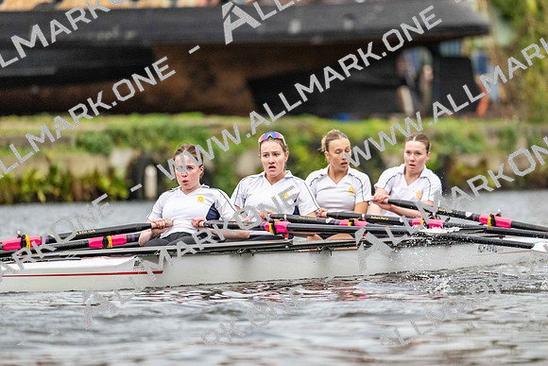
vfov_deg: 3.4
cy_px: 183
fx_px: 6090
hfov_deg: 5.2
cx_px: 274
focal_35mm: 400
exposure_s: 1/2000
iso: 4500
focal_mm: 400
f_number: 4.5
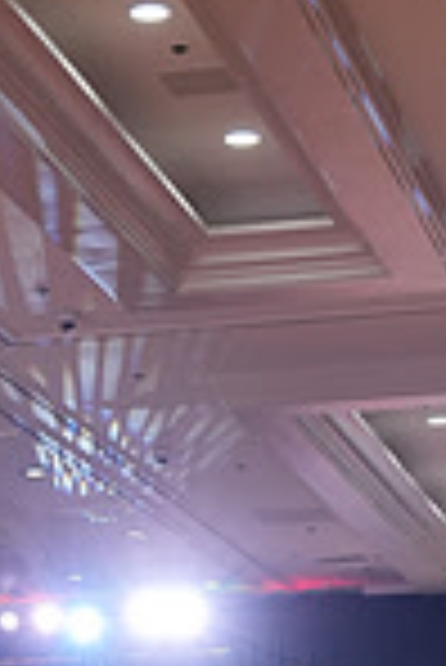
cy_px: 1022
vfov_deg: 14.0
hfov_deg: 10.0
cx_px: 340
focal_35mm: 137
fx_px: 2540
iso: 1600
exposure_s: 1/500
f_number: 4
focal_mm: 35
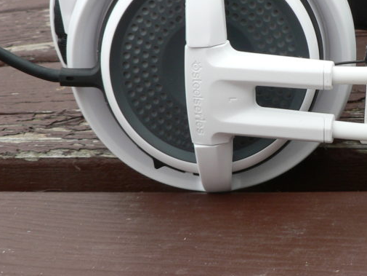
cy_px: 97
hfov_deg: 26.1
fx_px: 774
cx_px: 306
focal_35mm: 73
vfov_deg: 20.1
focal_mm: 6
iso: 80
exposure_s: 1/160
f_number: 4
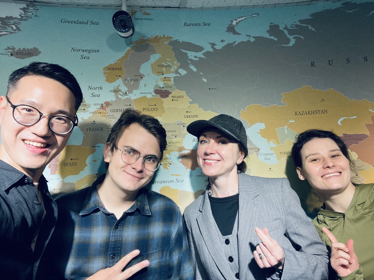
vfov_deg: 58.9
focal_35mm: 23
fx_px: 248
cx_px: 187
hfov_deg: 73.9
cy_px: 140
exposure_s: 1/60
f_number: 2.2
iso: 50
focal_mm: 2.71
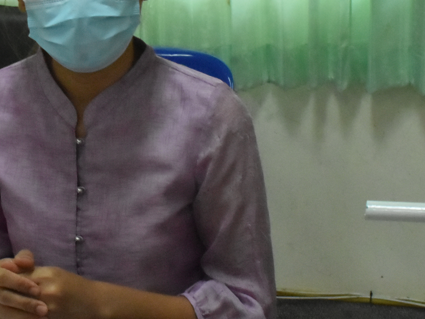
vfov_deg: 15.1
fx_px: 1203
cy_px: 157
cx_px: 101
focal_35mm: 98
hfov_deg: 19.9
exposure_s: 1/50
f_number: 18
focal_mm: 24
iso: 3200
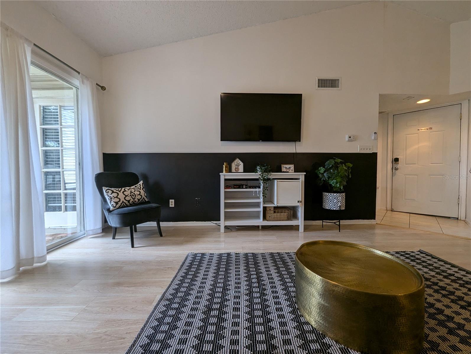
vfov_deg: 90.1
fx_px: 177
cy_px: 177
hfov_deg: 106.1
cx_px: 236
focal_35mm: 13
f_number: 2.2
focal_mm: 1.95
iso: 89
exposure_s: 1/120
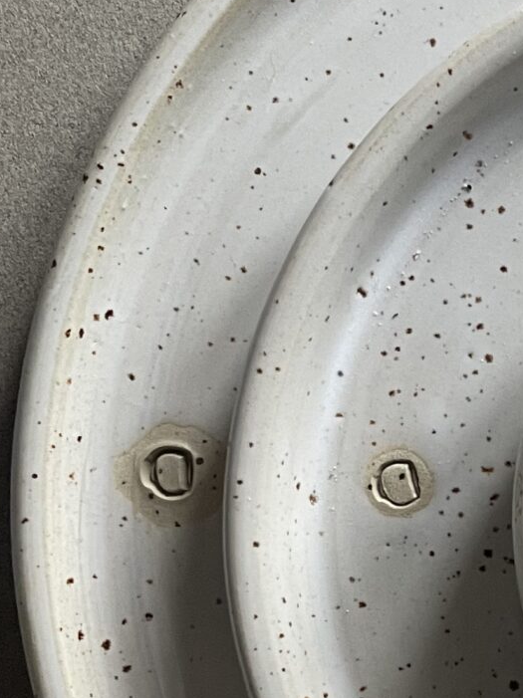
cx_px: 799
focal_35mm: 95
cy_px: 512
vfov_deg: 20.5
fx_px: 1916
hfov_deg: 14.4
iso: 125
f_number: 1.6
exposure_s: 1/91
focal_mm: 4.2
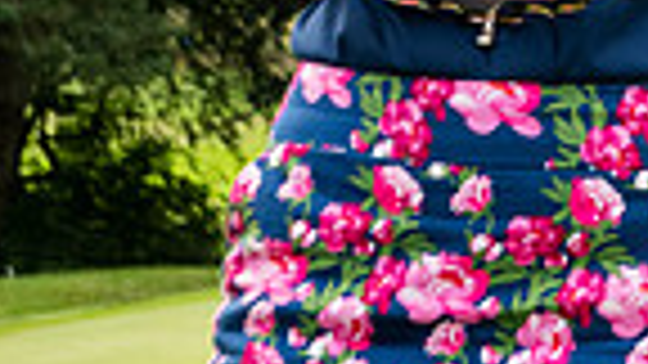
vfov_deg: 4.1
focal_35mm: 295
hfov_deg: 7.2
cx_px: 932
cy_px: -470
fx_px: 5069
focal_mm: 70
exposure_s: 1/200
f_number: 7.1
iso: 400
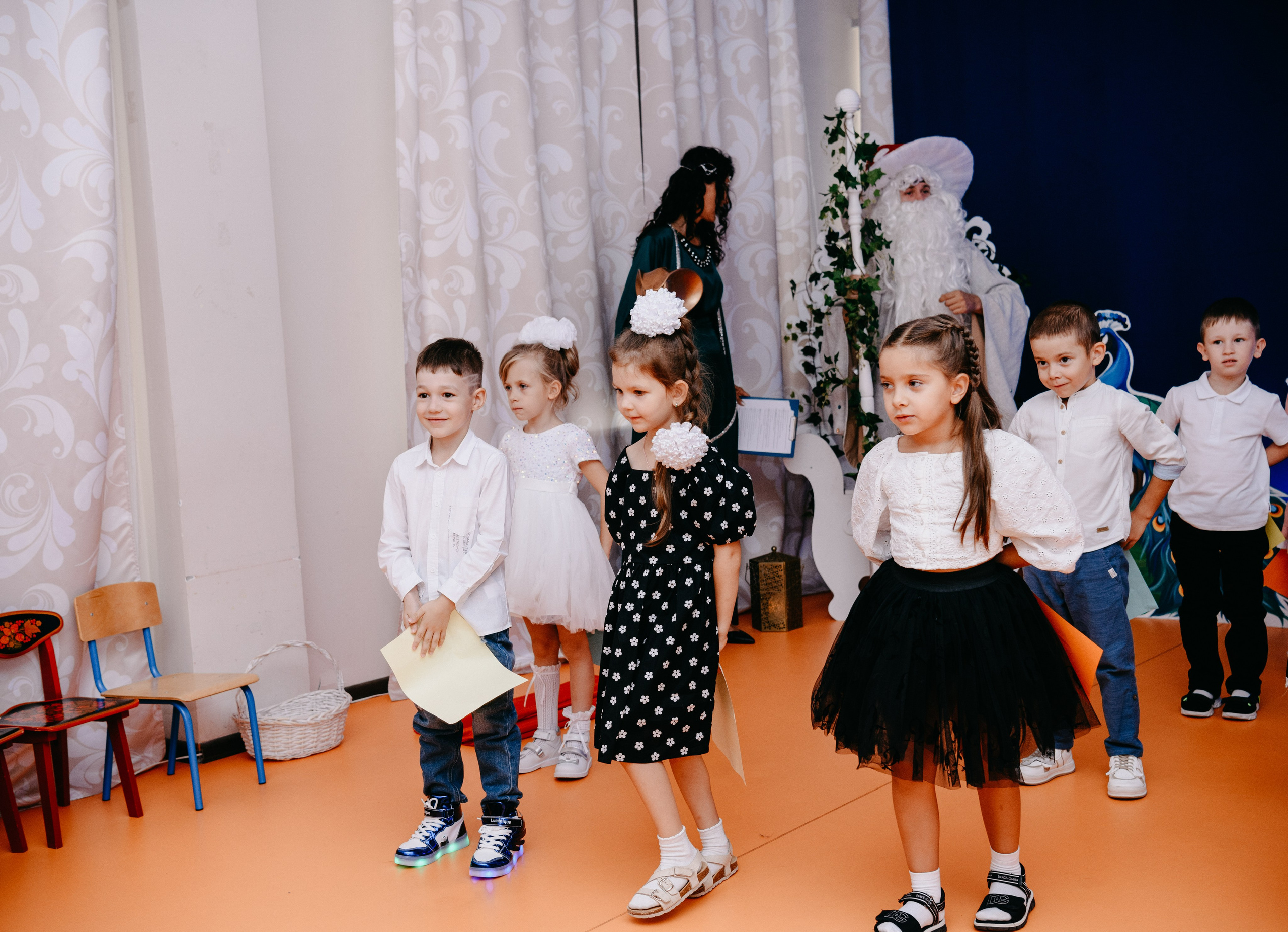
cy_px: 477
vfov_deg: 32.6
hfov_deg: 44.1
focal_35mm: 43
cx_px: 614
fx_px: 1590
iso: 500
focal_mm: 40
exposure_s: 1/160
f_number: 4
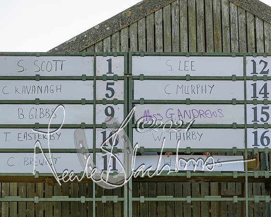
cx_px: 136
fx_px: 1130
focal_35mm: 141
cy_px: 109
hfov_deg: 13.7
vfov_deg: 11.0
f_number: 5
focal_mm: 123
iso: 320
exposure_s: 1/1000
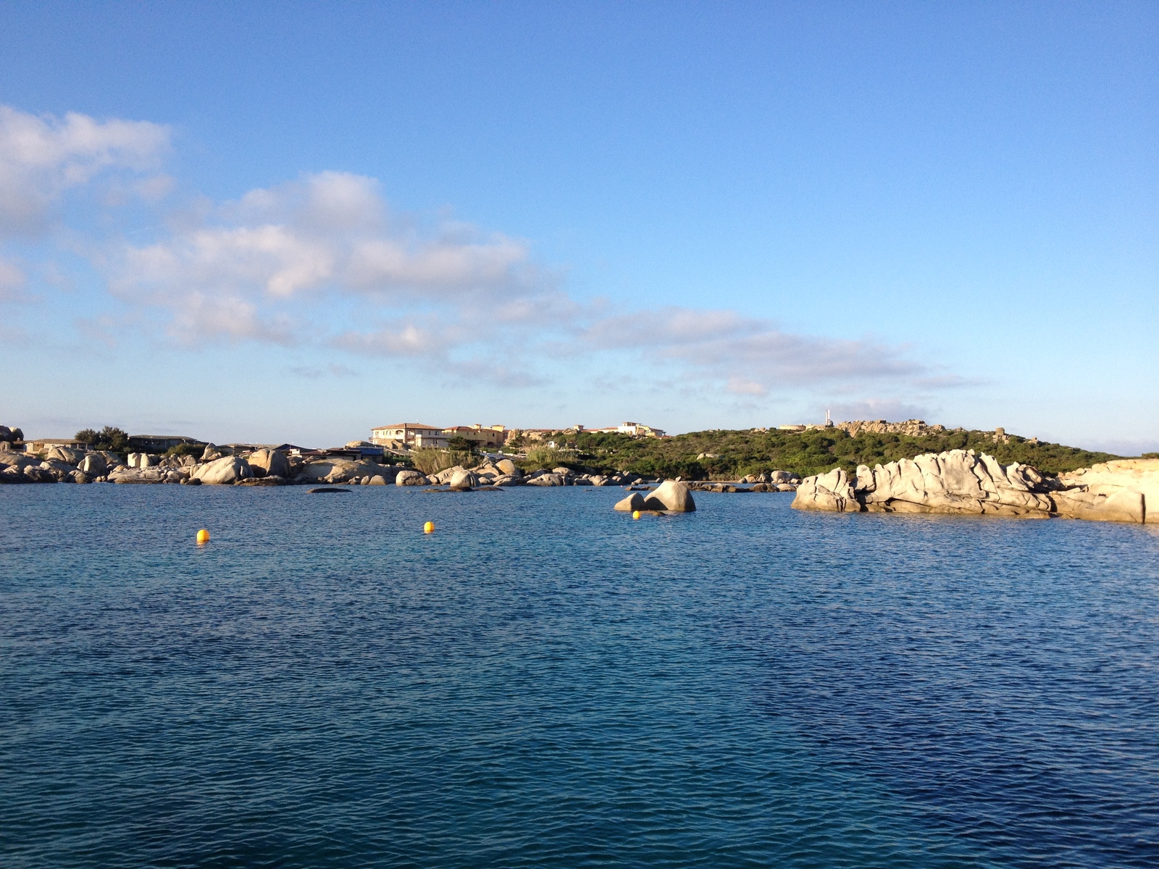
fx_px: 1172
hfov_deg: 52.6
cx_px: 580
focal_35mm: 35
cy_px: 434
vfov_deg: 40.7
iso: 64
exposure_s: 1/968
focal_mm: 4.28
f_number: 2.4
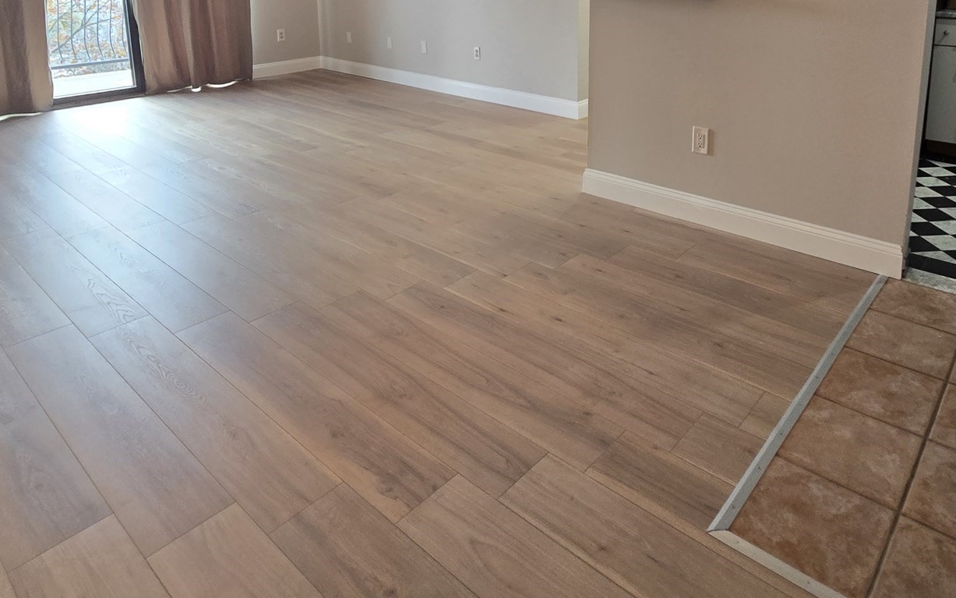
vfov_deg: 47.7
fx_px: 599
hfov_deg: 76.5
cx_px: 560
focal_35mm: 23
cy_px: 62
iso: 80
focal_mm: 2.2
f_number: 2.2
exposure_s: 1/60
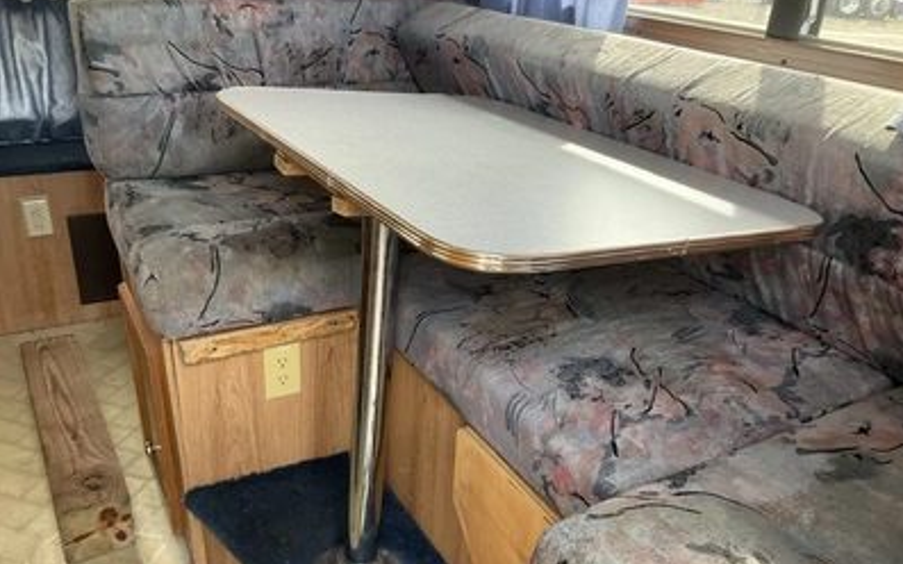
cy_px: 325
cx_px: 453
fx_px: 763
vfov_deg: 40.5
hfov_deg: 61.2
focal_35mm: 31
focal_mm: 3
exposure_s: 1/89
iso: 64
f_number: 1.8
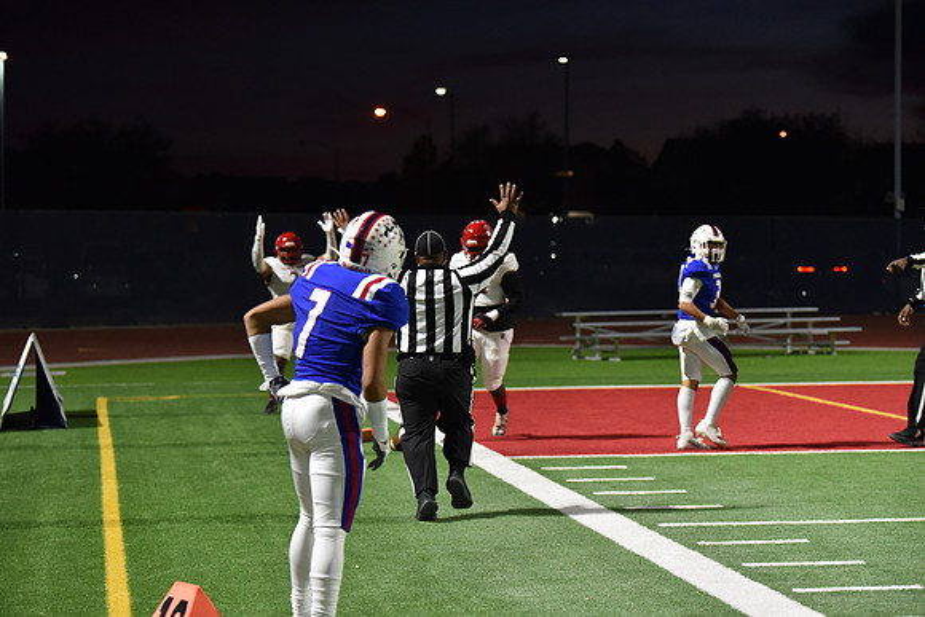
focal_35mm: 95
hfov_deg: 21.5
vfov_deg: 14.4
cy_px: 308
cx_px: 462
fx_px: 2441
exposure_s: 1/500
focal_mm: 95
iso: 5000
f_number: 2.8
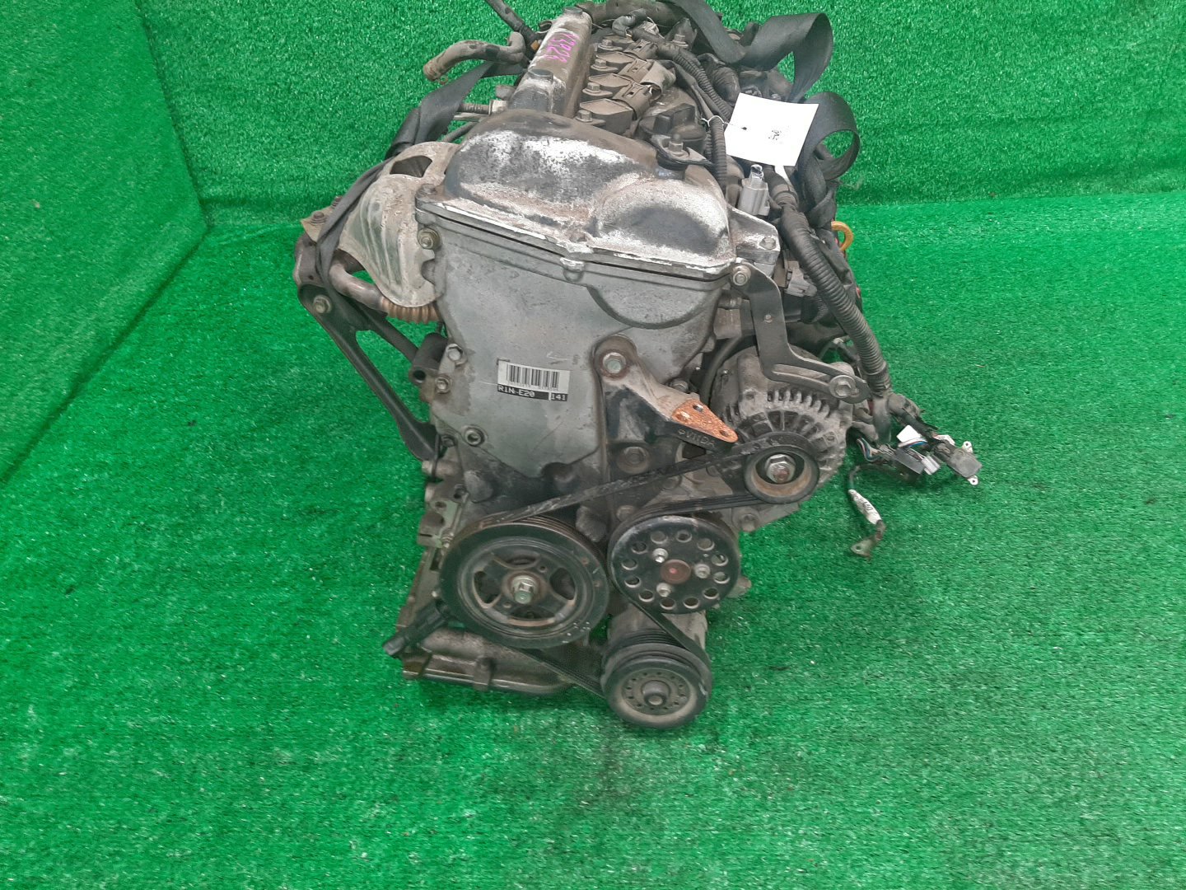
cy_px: 445
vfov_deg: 53.1
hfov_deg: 67.3
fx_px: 891
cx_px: 593
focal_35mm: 26
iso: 173
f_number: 1.7
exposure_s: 1/50
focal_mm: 3.93
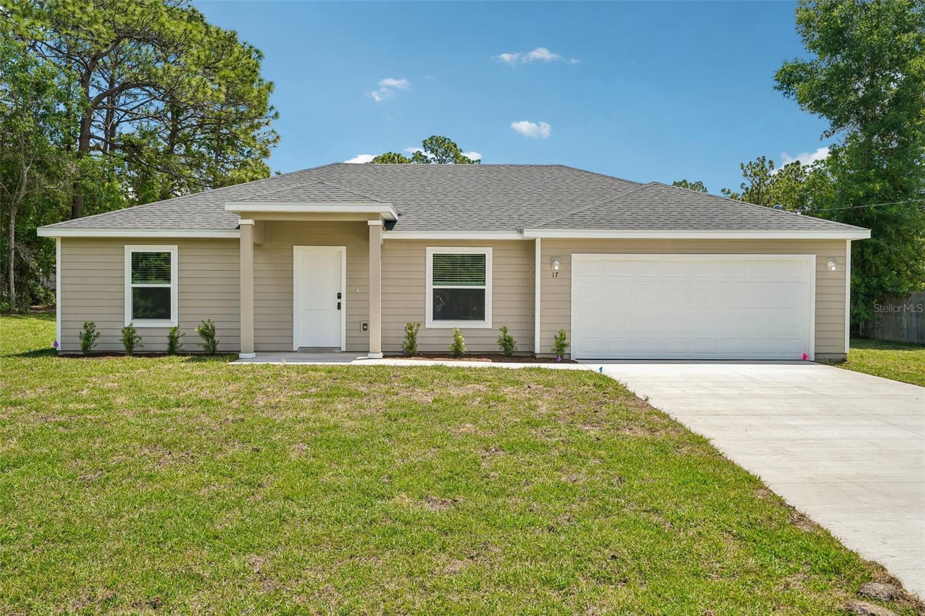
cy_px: 308
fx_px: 822
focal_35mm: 32
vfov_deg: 41.1
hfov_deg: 58.7
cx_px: 462
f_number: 8
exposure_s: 1/200
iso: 50
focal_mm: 32
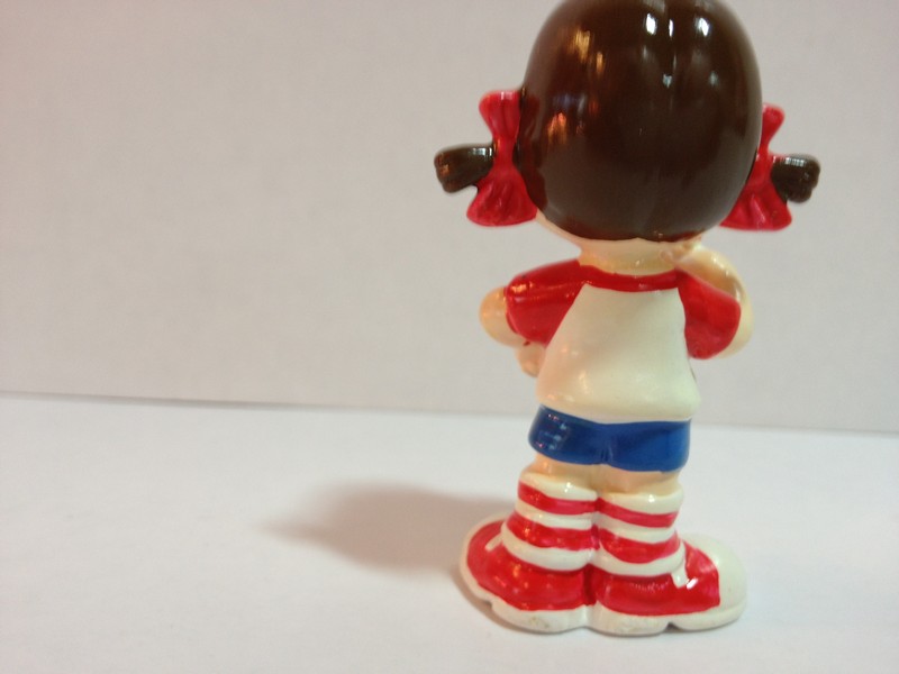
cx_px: 450
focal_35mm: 35
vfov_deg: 40.7
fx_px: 909
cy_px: 337
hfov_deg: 52.6
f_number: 2.4
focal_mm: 4.28
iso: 64
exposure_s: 1/25
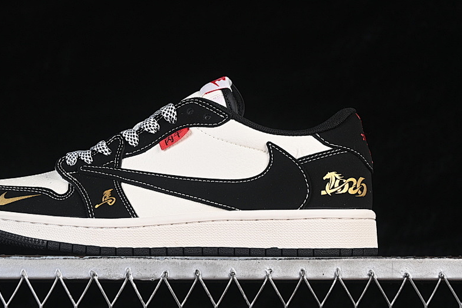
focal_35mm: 103
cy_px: 123
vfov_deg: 13.3
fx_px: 1322
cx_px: 168
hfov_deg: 19.8
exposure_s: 1/80
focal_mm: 50
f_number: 7.1
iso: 160
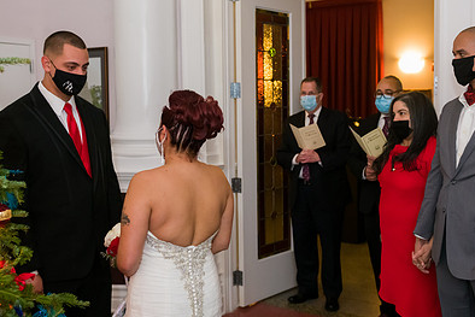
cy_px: 143
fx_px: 594
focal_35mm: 45
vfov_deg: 29.9
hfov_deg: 43.5
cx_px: 276
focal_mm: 28
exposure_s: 1/125
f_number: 3.2
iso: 1600
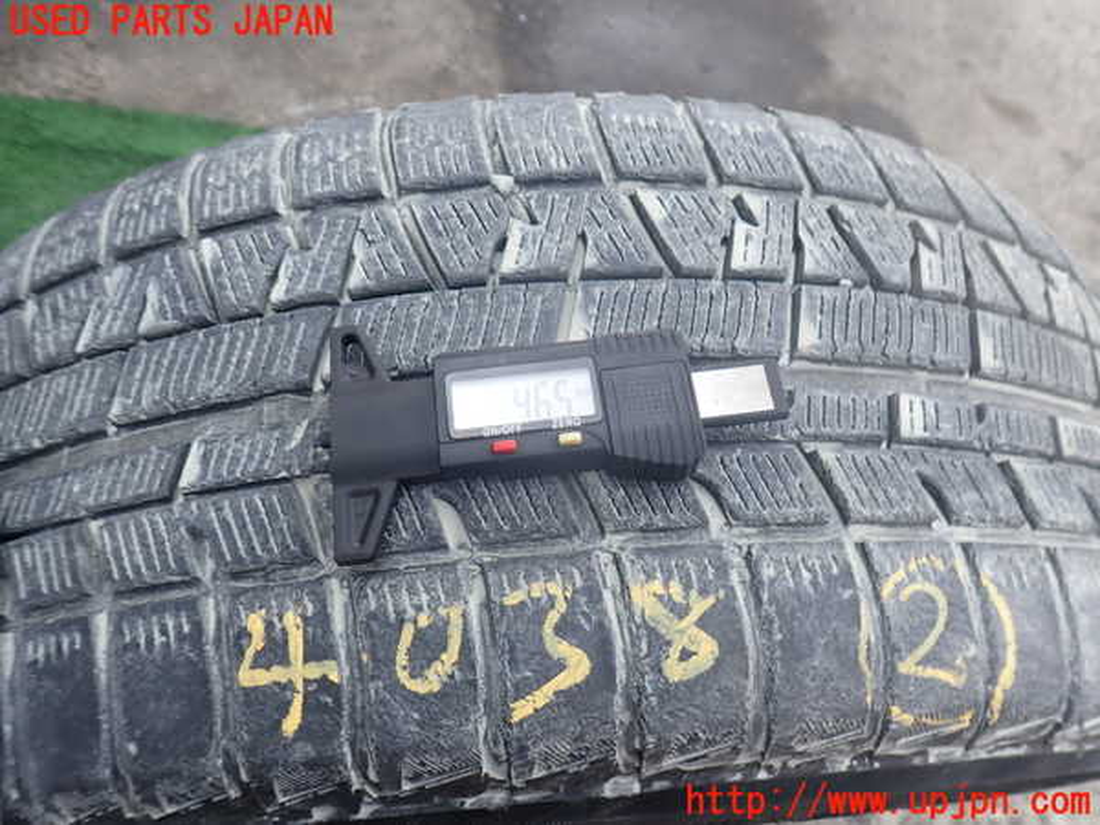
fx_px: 794
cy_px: 412
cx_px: 550
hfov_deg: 69.4
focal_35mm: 25
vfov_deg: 54.9
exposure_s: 1/200
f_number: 2.8
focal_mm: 4.5
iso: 100
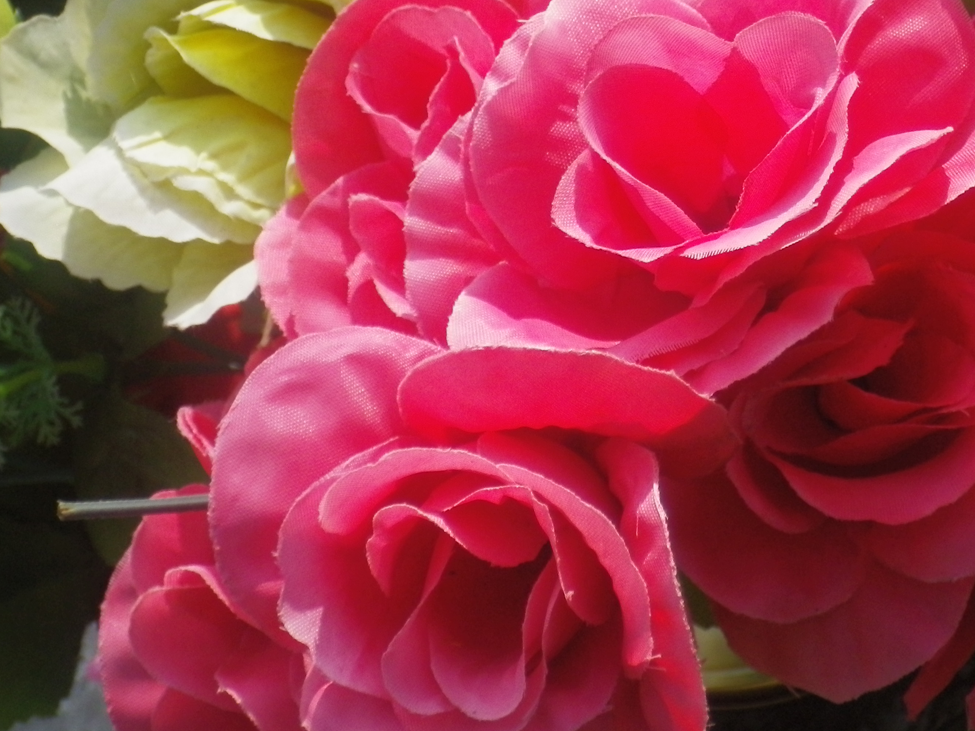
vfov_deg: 11.1
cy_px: 222
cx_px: 561
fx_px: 3774
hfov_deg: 14.7
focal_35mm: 134
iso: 160
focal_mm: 16.02
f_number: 4.4
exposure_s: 1/800
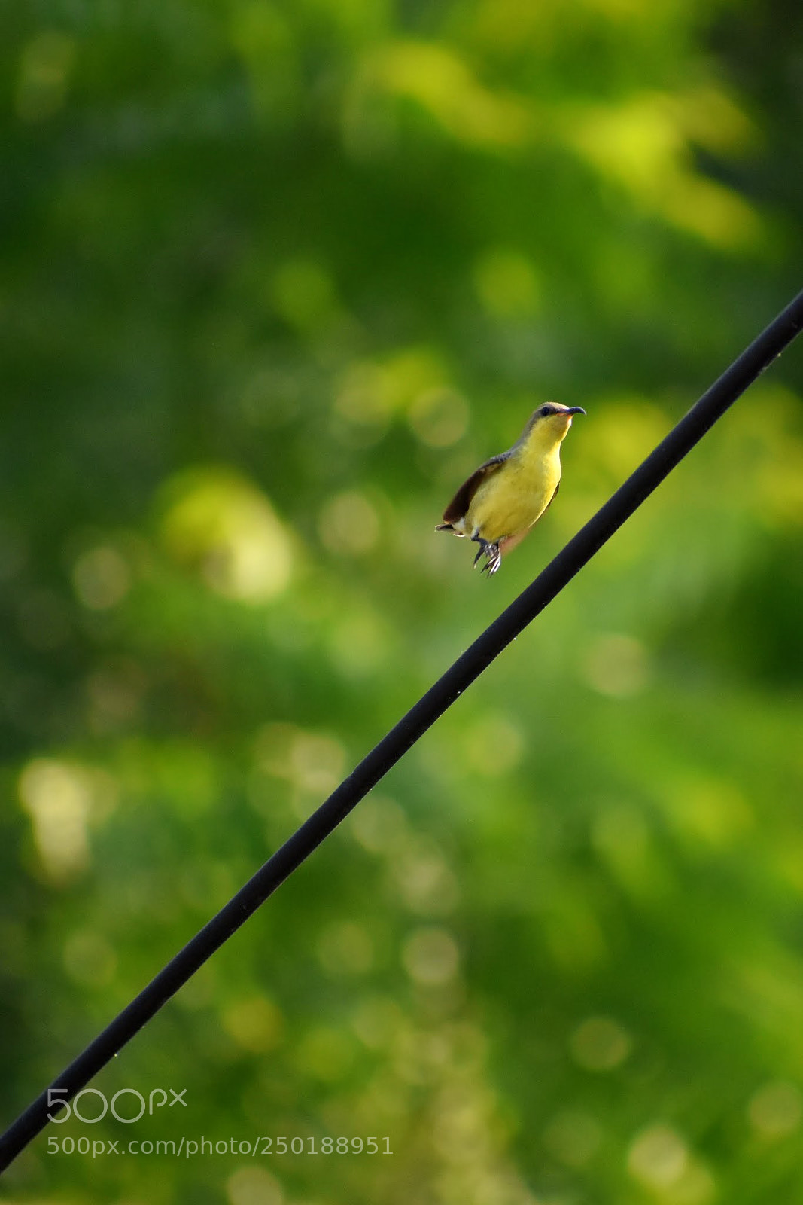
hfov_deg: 3.1
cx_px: 402
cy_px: 602
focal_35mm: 450
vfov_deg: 4.6
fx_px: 15052
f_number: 6.3
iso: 1000
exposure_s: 1/1000
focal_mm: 300
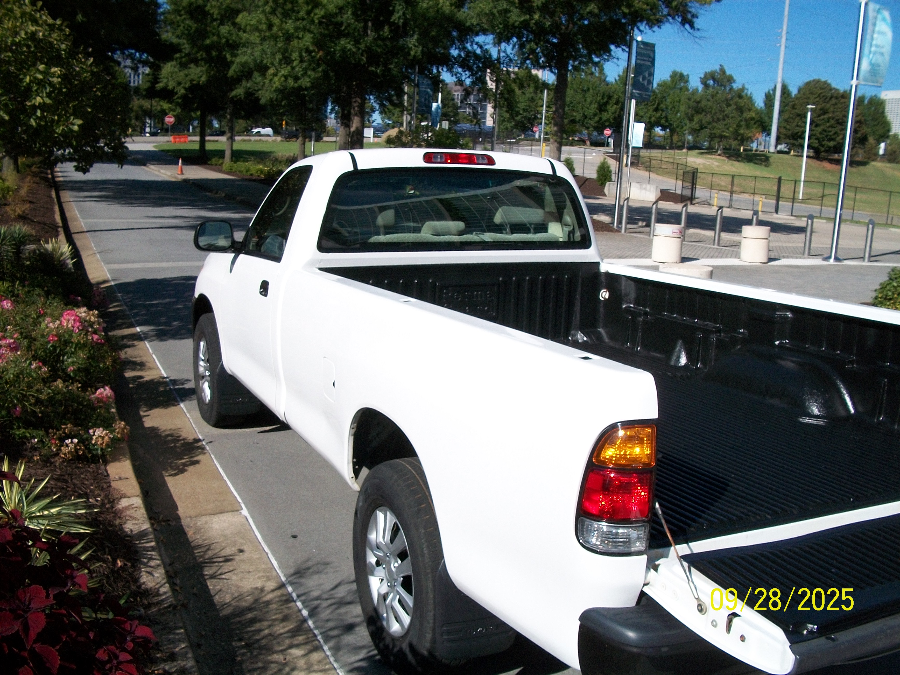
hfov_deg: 56.8
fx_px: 832
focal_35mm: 32
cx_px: 450
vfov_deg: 44.2
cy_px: 338
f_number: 5.5
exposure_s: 1/500
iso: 80
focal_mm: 5.7
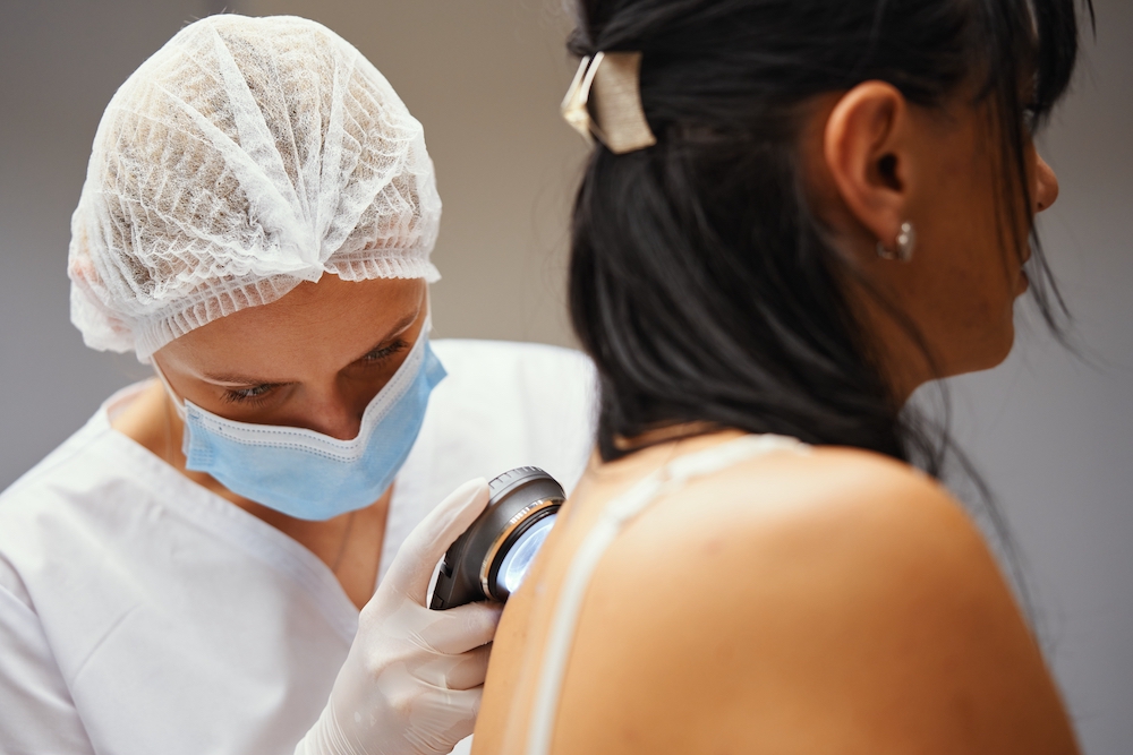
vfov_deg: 15.2
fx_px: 2833
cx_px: 566
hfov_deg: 22.6
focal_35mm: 90
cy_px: 378
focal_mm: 90
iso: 500
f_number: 2.8
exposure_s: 1/400
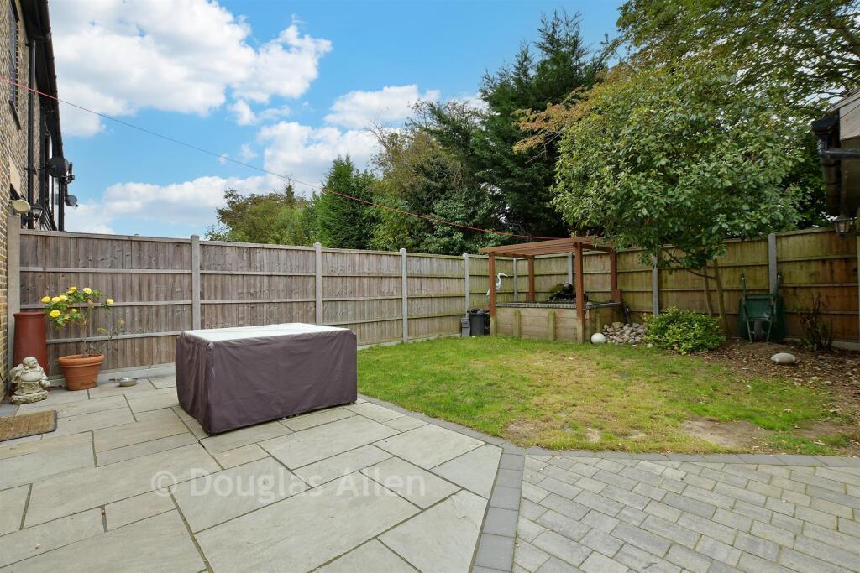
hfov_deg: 100.4
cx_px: 430
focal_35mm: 15
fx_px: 358
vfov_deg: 77.3
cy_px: 286
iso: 125
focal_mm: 10
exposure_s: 1/50
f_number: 8
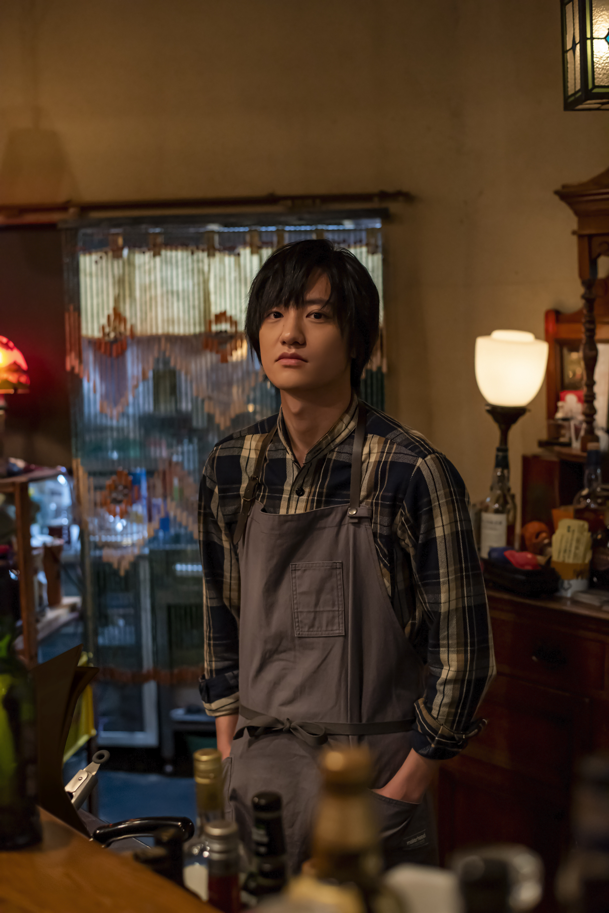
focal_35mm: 50
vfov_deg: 39.6
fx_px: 1268
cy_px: 456
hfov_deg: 27.0
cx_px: 304
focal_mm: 50
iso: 3200
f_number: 2.8
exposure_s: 1/250
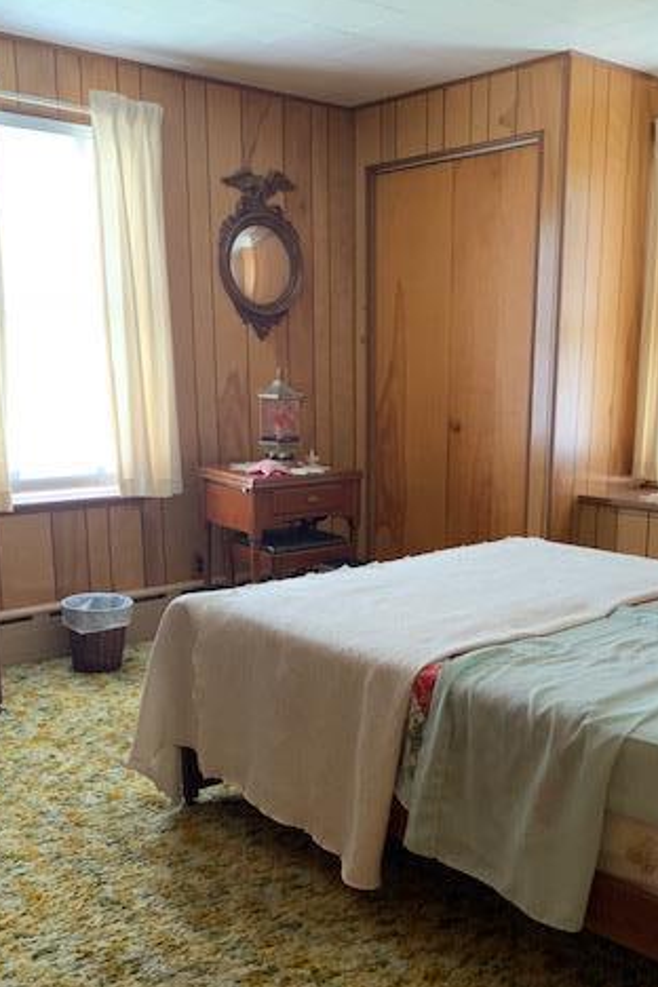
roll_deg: +0.1
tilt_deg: -14.0
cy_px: 631
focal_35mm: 37
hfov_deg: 35.9
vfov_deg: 51.2
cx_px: 375
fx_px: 1014
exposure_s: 1/30
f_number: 1.8
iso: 400
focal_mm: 4.25
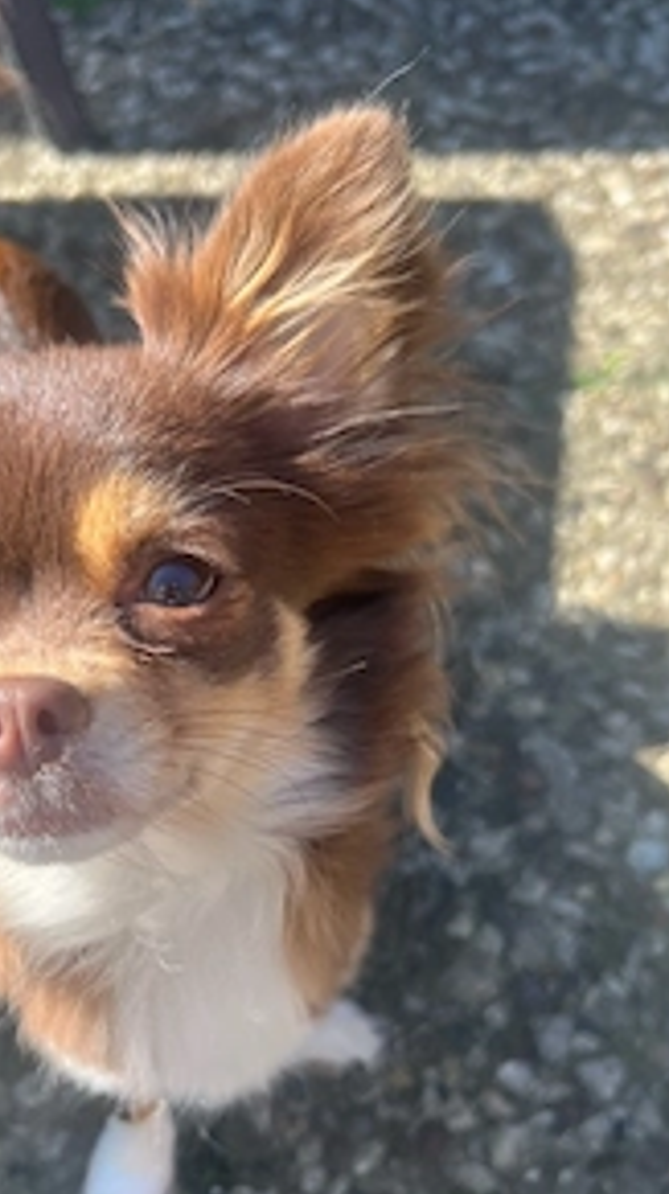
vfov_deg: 51.2
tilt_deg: -56.4
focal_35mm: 39
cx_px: 234
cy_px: 739
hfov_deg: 30.2
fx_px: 1234
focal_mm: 5.7
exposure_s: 1/873
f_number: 1.5
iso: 50
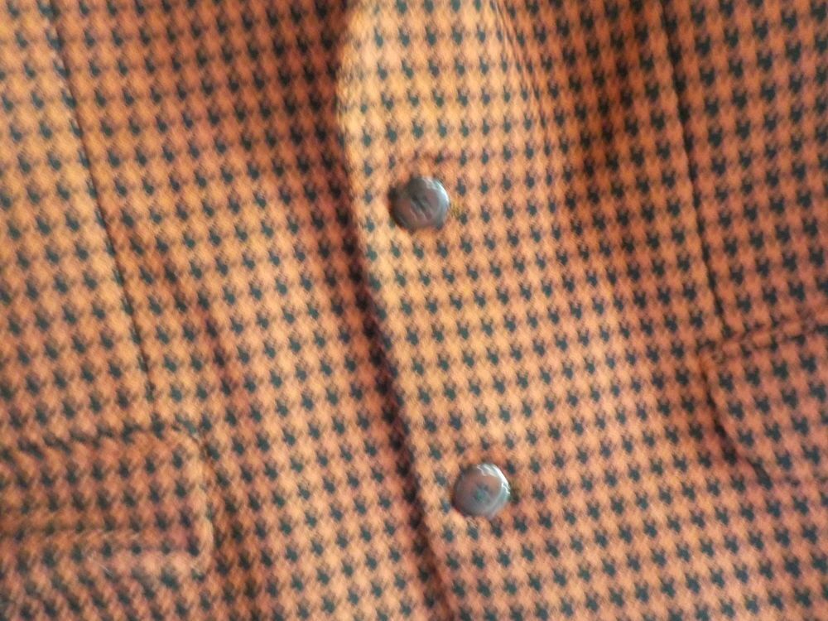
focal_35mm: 30
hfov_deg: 60.0
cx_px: 414
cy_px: 310
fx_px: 718
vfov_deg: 46.8
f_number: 3.3
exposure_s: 1/5
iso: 800
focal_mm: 4.1
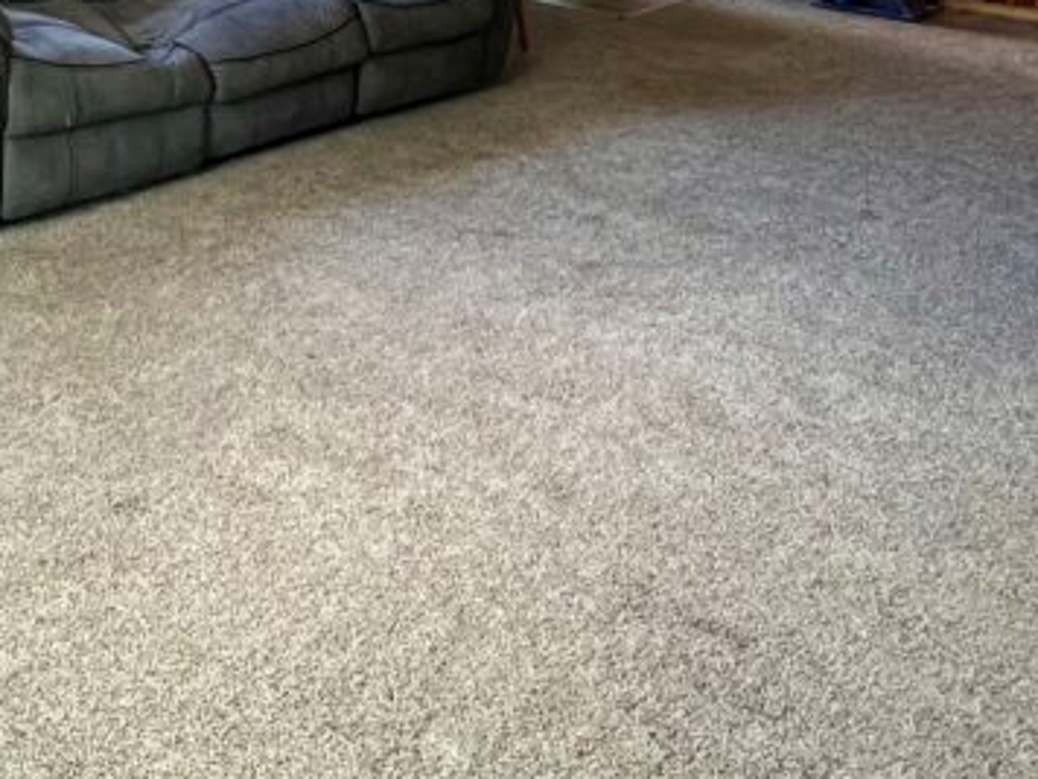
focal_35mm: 39
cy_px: -18
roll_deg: -1.7
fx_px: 1169
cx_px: 378
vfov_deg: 33.4
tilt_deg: -10.3
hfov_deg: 47.3
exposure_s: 1/120
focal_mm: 1.57
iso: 200
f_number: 1.8
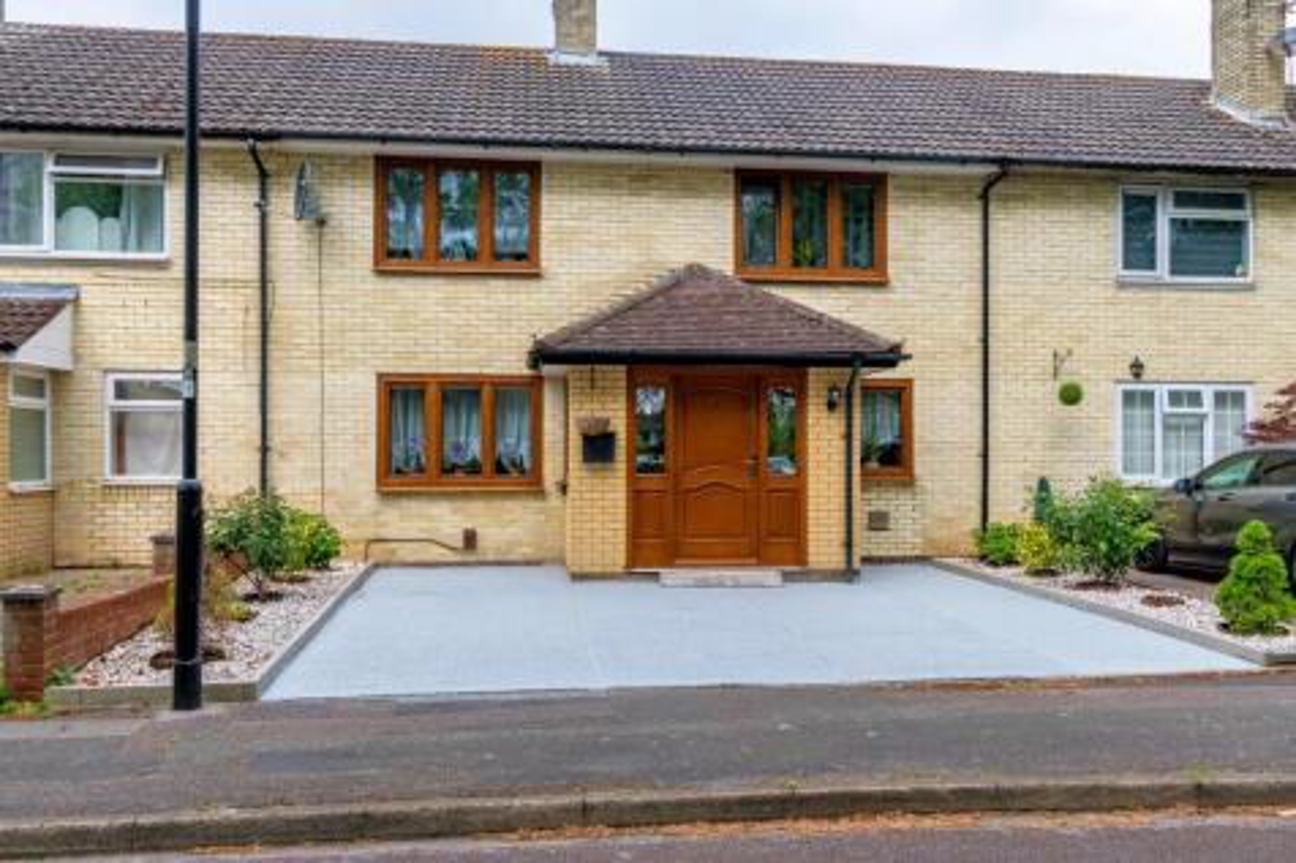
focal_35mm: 30
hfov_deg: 61.9
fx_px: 1080
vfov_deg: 43.6
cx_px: 648
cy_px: 432
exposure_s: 1/500
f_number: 8
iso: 320
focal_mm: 20
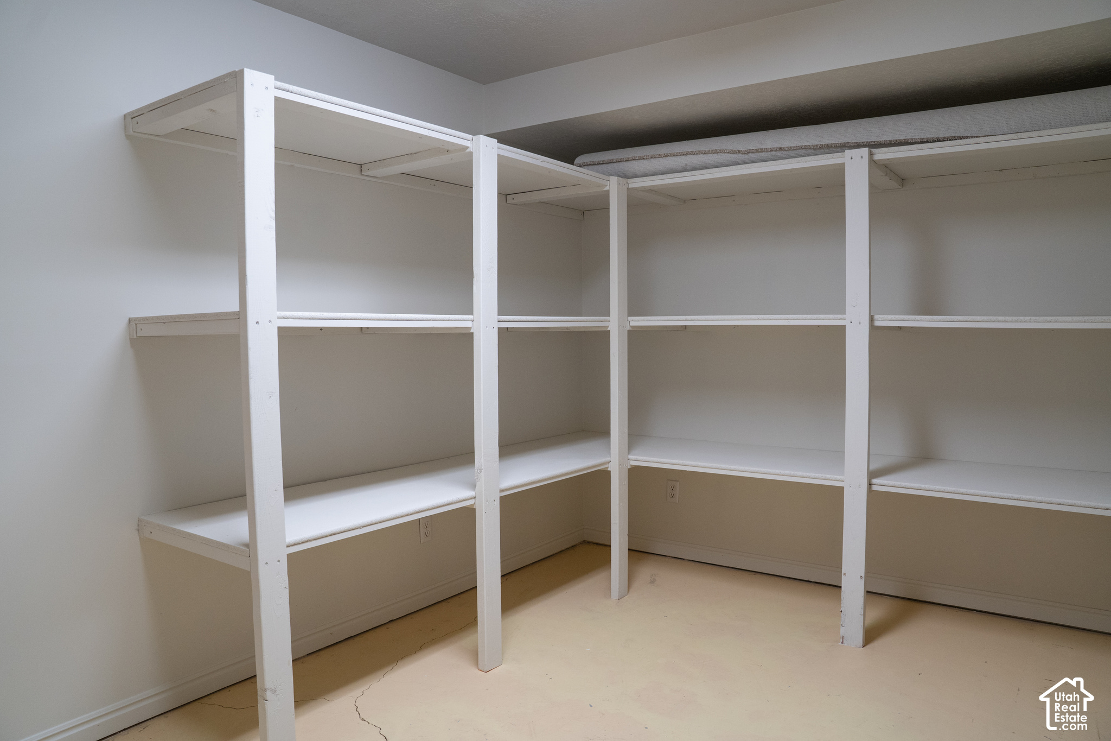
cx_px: 556
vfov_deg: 52.9
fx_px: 745
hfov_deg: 73.4
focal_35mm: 24
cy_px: 370
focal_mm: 24
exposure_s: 1/160
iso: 1250
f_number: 4
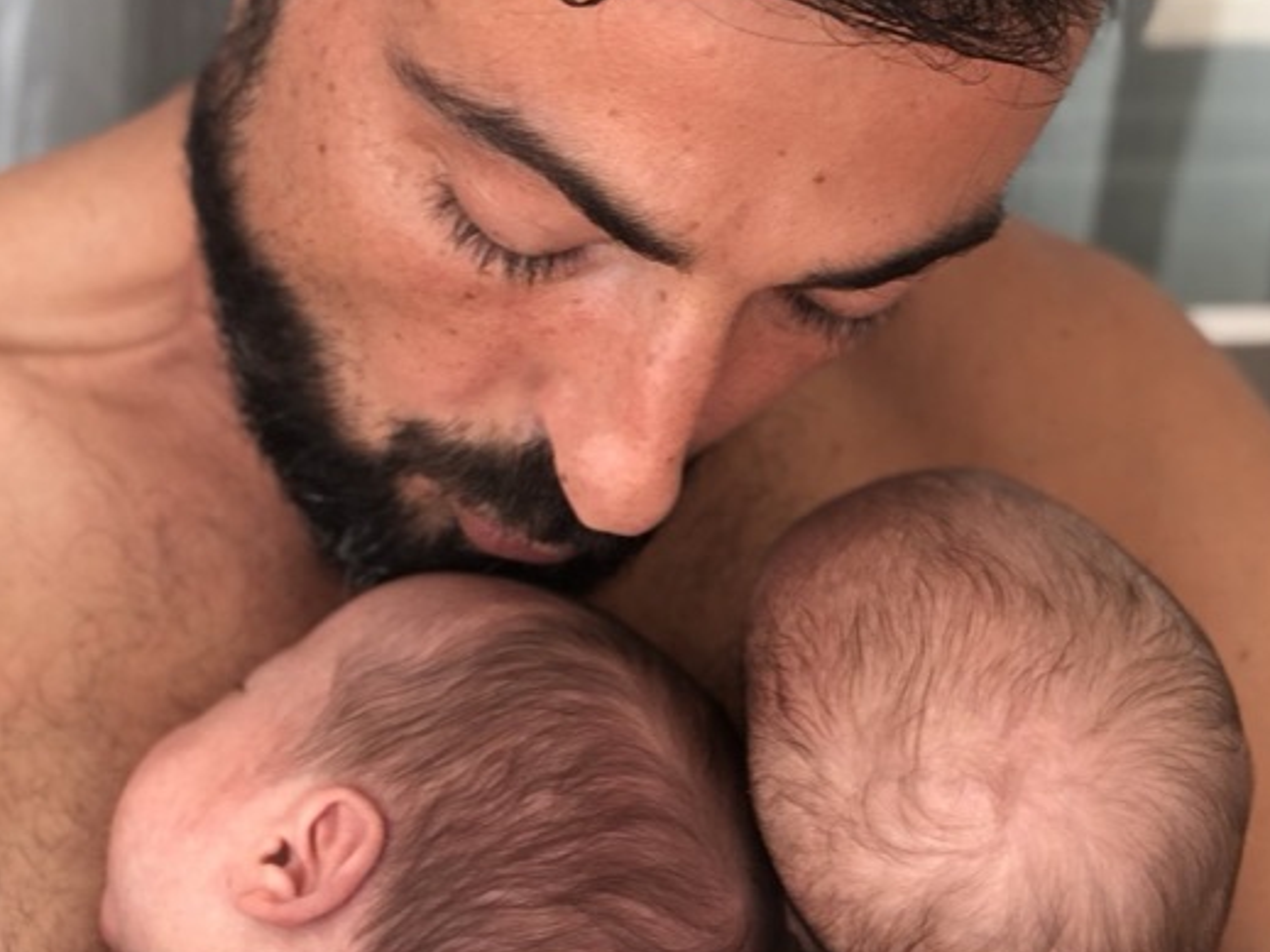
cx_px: 447
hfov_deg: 26.2
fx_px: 2714
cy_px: 184
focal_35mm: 74
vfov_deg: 19.7
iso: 20
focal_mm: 2.87
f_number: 2.2
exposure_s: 1/120
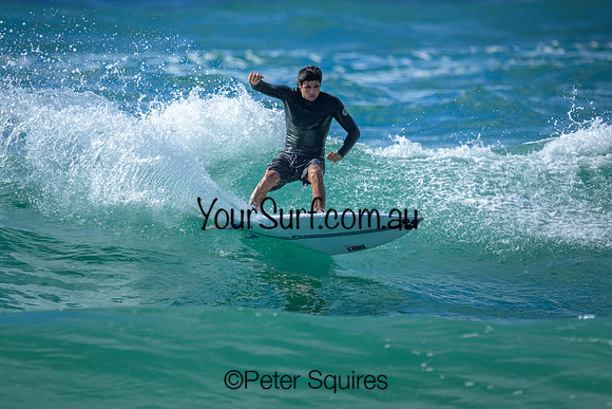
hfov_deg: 1.9
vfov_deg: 1.3
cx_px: 192
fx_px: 18687
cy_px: 209
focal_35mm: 1099
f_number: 6.3
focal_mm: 800
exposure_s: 1/2000
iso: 250
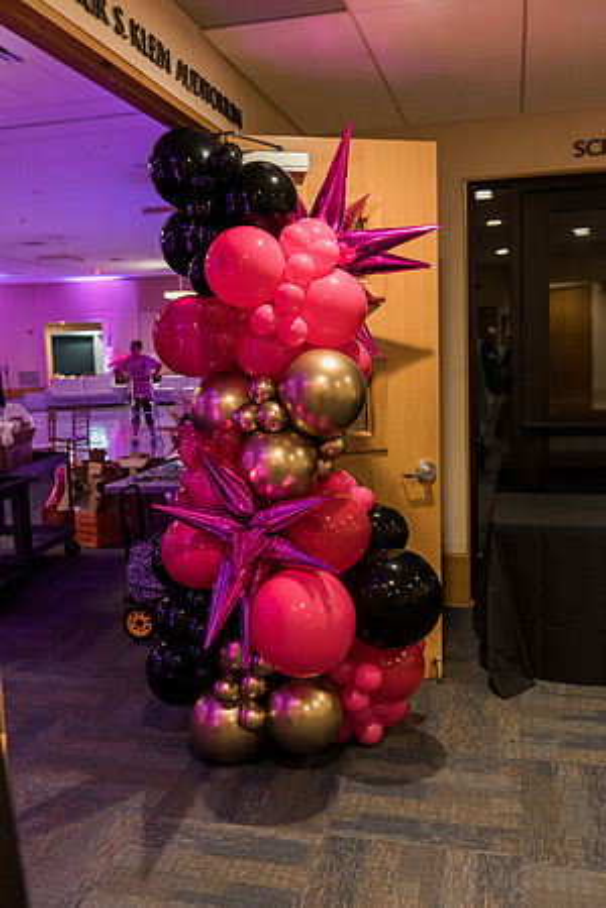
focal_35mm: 32
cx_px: 303
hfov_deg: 41.1
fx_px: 808
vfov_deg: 58.7
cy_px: 454
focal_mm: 32
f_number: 3.2
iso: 2500
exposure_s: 1/80
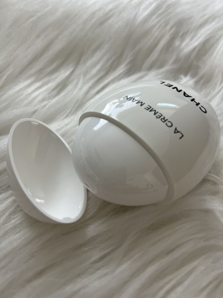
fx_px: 223
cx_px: 112
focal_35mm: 26
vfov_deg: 67.3
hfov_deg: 53.1
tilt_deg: -54.1
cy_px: 149
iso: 125
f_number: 1.5
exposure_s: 1/106
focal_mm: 5.7
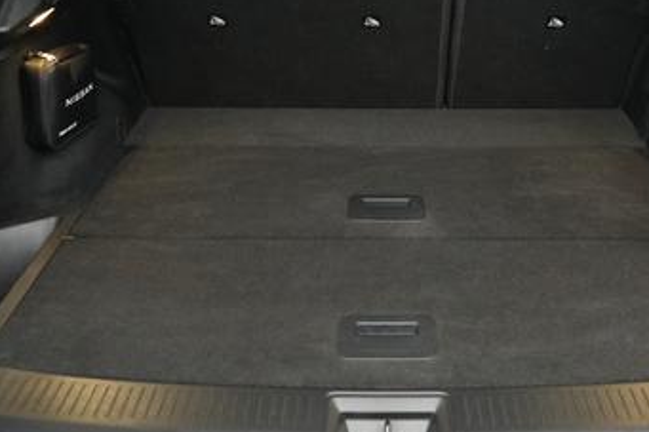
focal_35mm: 45
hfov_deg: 43.4
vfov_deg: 29.5
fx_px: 811
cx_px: 390
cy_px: 120
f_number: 2.8
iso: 6400
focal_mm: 24
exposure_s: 1/160
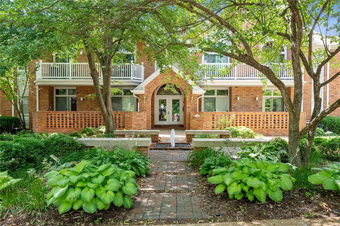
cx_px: 170
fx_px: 245
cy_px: 113
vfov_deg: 49.5
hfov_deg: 69.4
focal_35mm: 26
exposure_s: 1/80
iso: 400
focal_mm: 13
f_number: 8
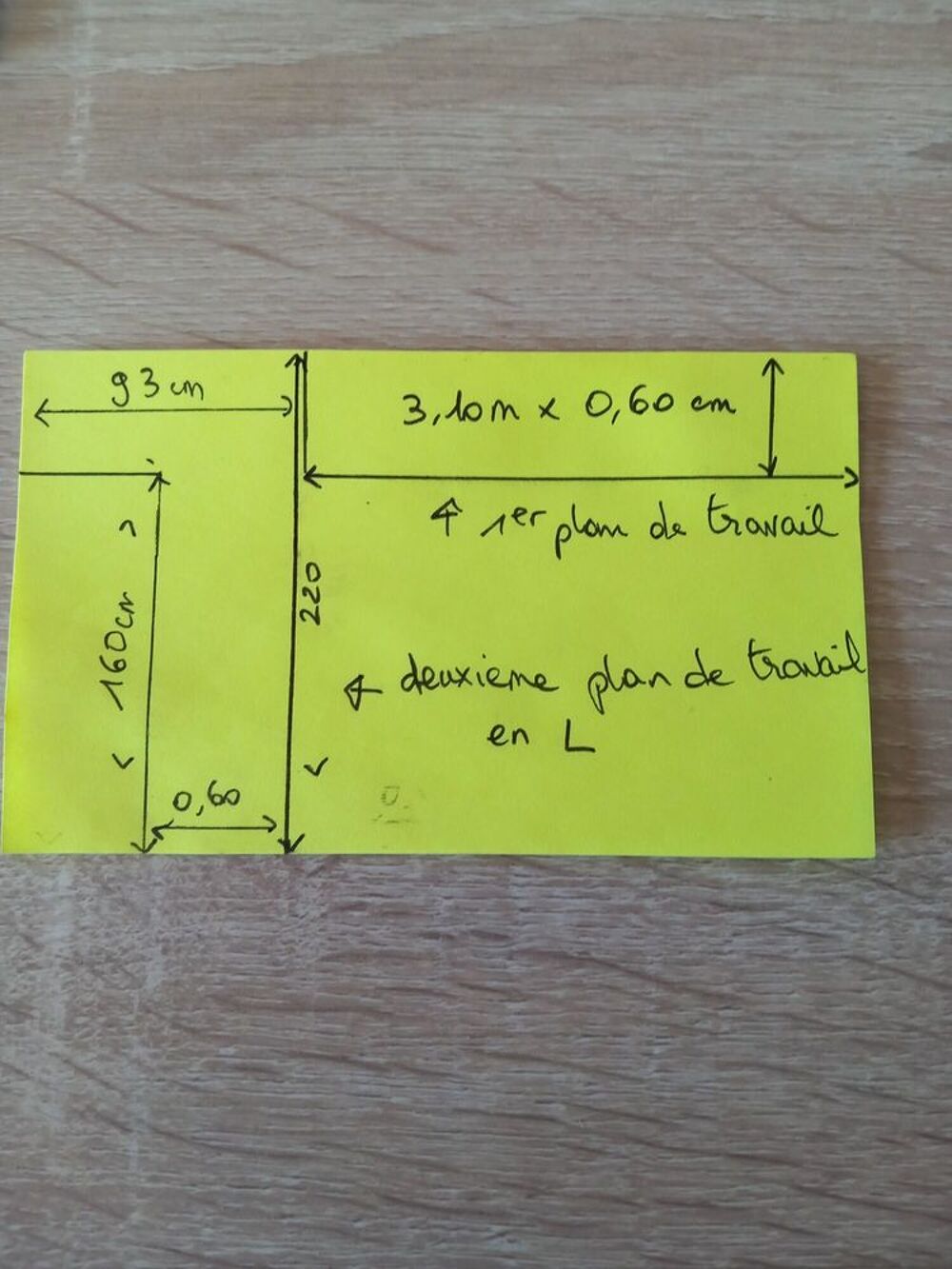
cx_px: 476
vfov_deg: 65.3
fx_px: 990
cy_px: 634
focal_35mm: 27
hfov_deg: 51.4
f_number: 1.8
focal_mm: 4
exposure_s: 1/50
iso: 64
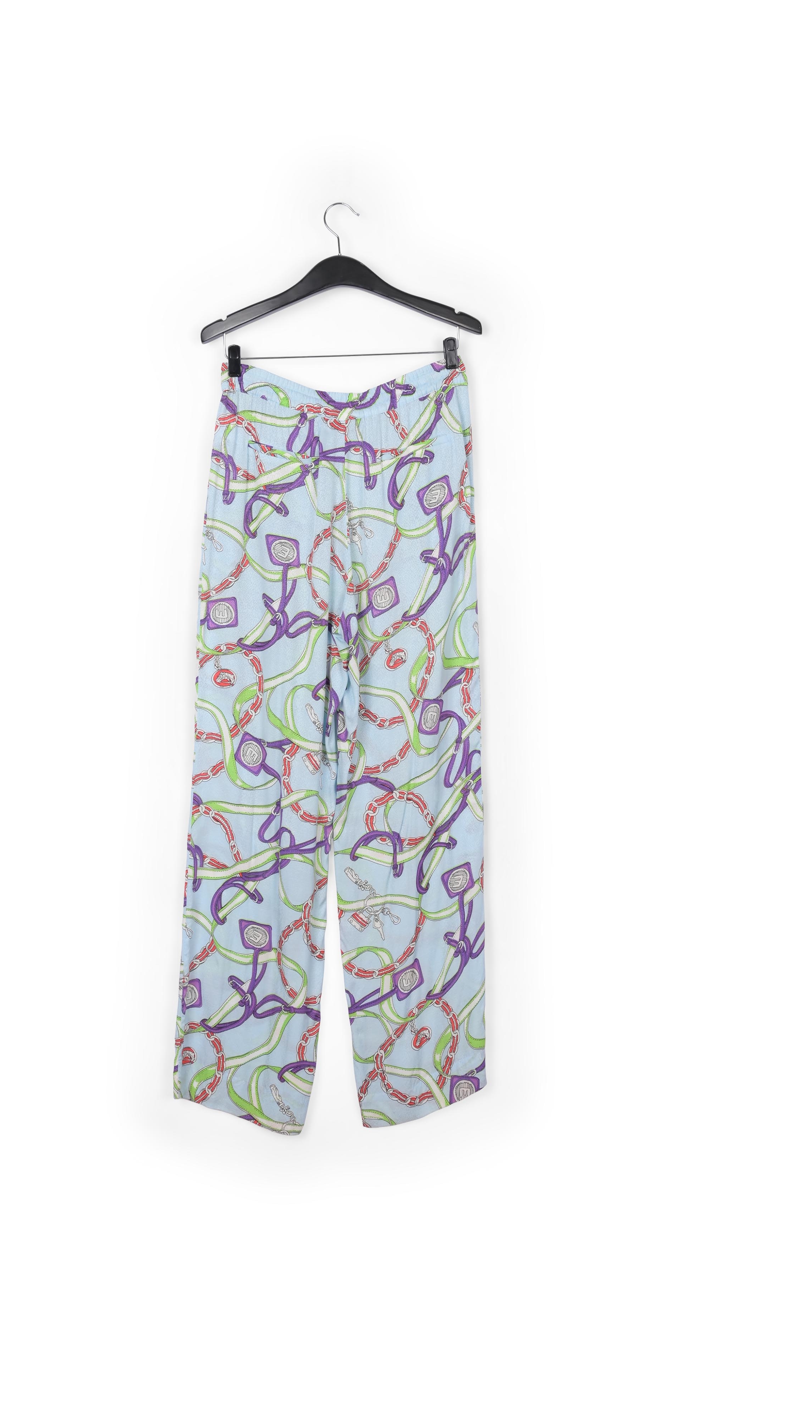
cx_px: 340
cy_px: 711
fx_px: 1462
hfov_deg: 30.4
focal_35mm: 39
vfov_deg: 51.6
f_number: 13
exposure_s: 1/160
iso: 100
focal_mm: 37
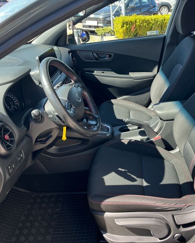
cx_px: 125
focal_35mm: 34
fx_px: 245
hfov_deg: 42.9
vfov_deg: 52.8
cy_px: 122
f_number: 1.6
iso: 40
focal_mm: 5.1
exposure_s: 1/254
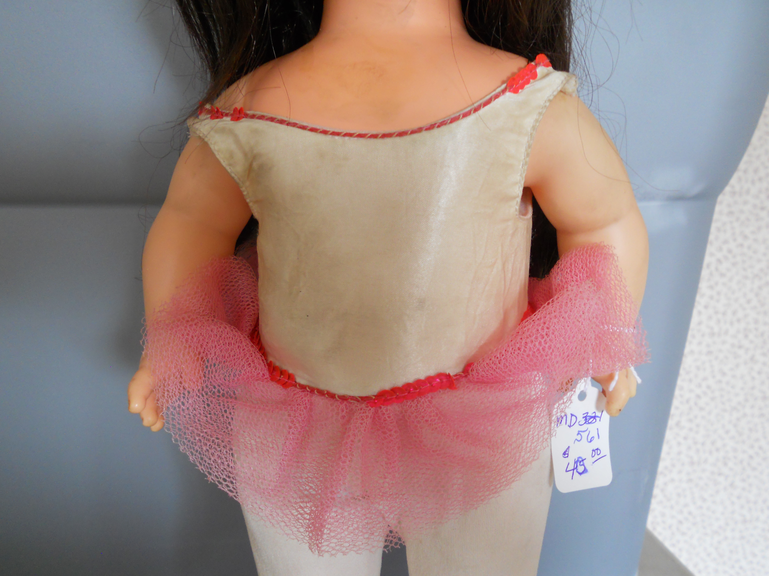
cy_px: 288
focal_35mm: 32
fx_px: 711
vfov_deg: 44.2
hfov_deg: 56.8
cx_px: 384
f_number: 3.5
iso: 250
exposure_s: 1/30
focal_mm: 5.8
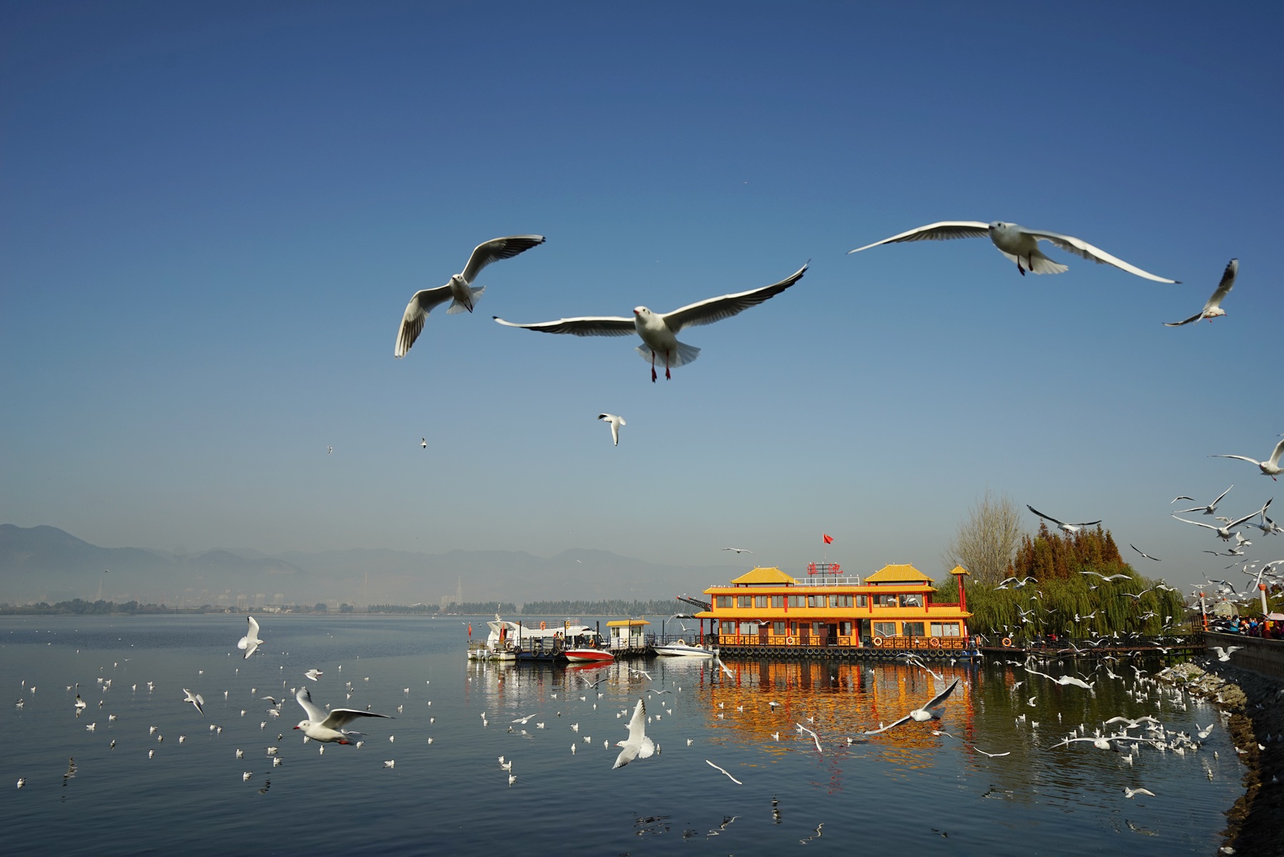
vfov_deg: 51.3
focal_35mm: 25
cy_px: 428
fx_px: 892
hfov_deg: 71.5
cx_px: 642
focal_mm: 25
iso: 100
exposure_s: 1/640
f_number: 7.1
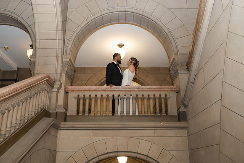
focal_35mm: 36
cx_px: 122
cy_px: 82
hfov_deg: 53.5
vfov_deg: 37.1
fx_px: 242
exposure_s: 1/200
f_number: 3.5
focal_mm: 35
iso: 1000
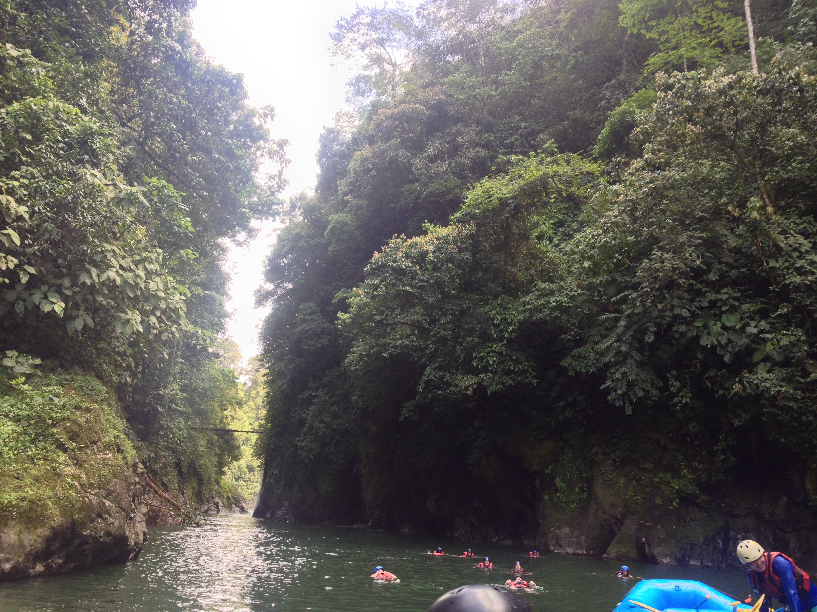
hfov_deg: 52.6
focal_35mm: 35
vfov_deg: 40.7
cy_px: 306
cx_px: 408
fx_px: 826
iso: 50
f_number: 2.4
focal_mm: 4.28
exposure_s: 1/120
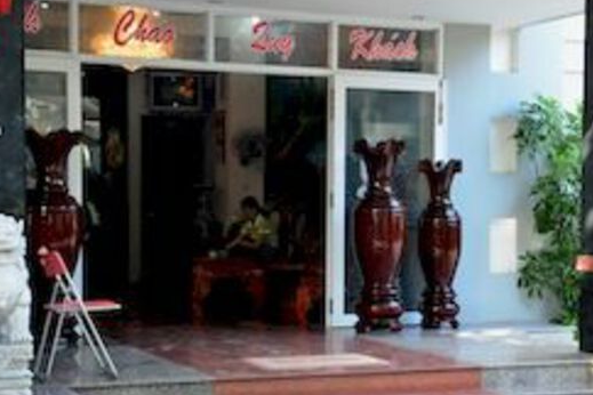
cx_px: 367
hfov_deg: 25.6
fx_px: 1301
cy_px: 213
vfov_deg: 17.3
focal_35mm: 79
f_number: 20
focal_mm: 38
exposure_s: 1/20
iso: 1600
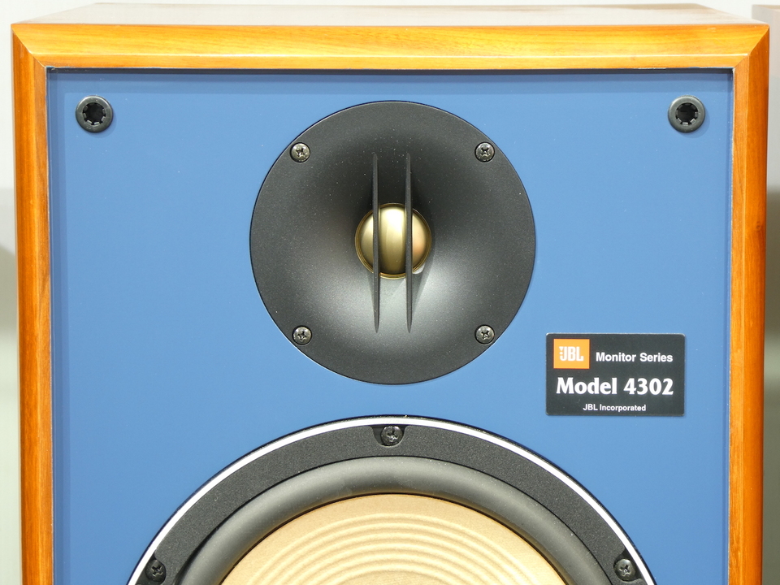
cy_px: 292
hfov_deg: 17.1
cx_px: 390
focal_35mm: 115
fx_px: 2591
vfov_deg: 12.9
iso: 100
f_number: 5.1
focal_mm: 20.6
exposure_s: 1.3
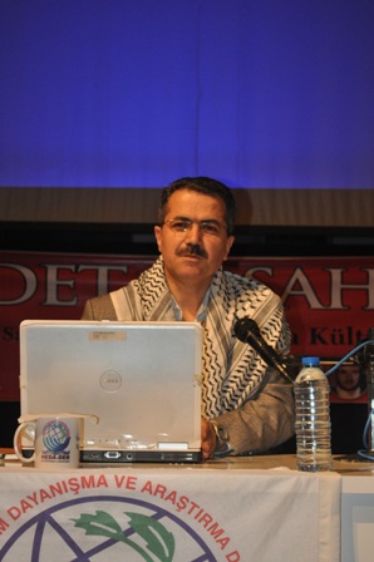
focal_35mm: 82
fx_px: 1288
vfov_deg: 24.6
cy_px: 281
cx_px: 187
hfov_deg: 16.5
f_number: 5.6
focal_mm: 55
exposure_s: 1/60
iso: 800
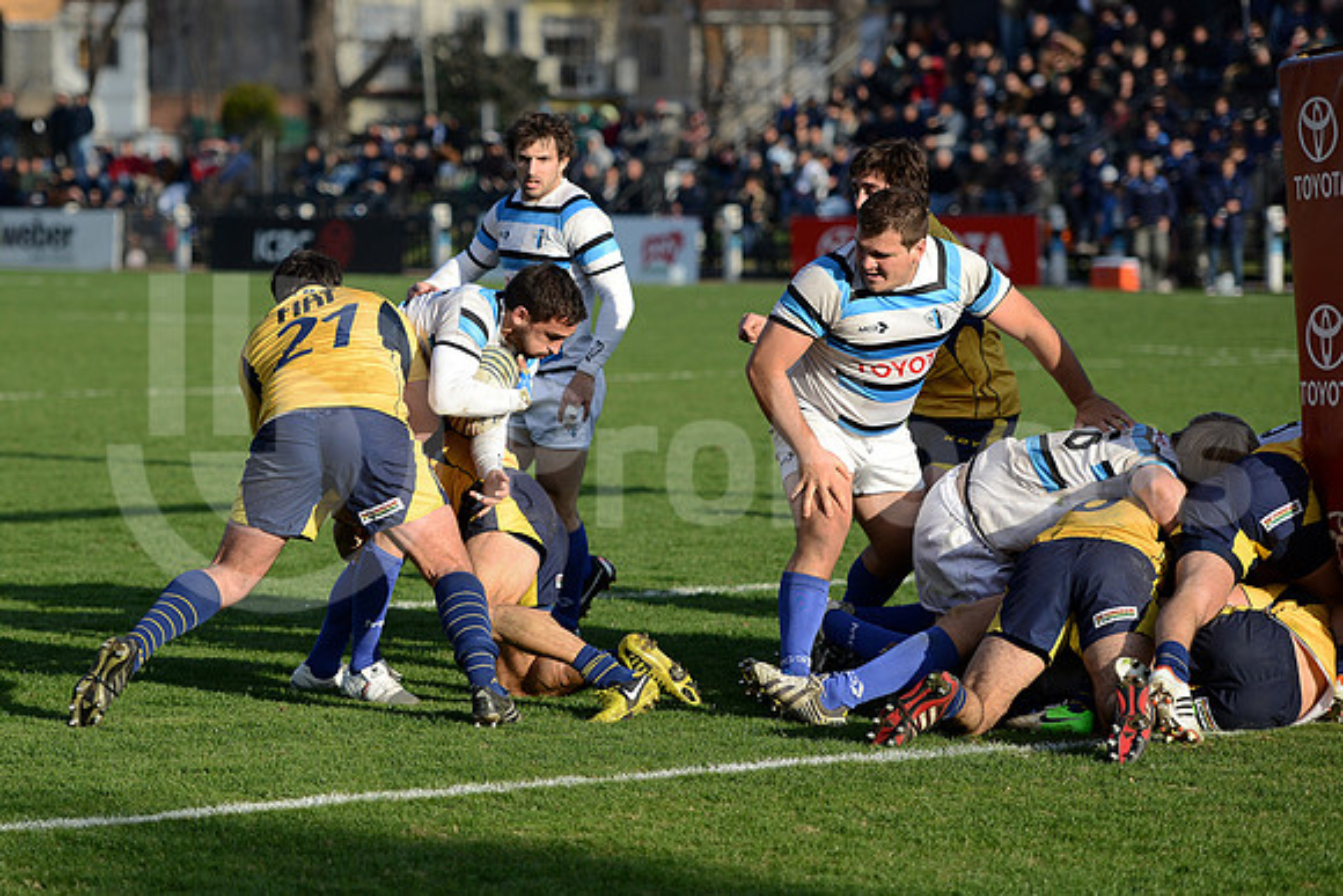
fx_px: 3657
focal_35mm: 98
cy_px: 448
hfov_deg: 20.8
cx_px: 672
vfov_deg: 14.0
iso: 250
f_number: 2.8
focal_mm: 98
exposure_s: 1/1600
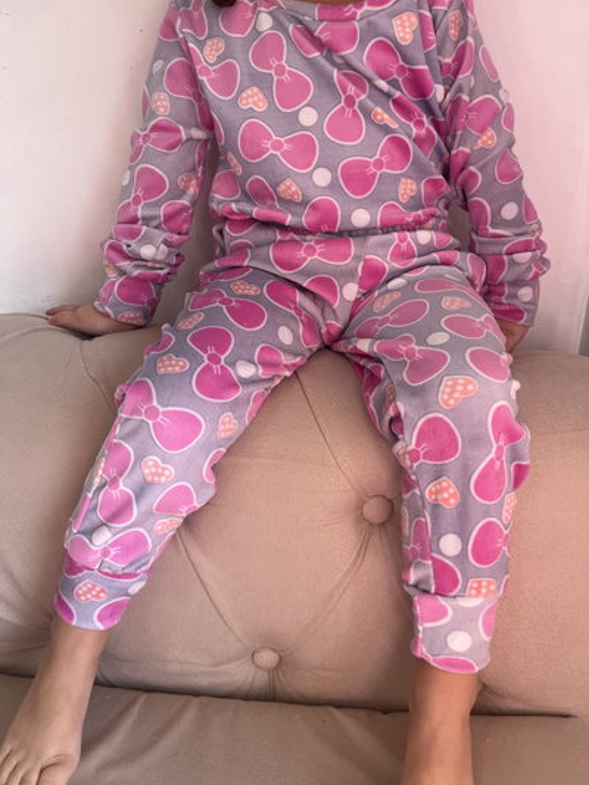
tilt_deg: -19.3
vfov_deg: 67.3
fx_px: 590
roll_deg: +0.4
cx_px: 294
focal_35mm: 26
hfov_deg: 53.1
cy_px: 392
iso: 32
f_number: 1.6
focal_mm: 5.1
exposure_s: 1/129
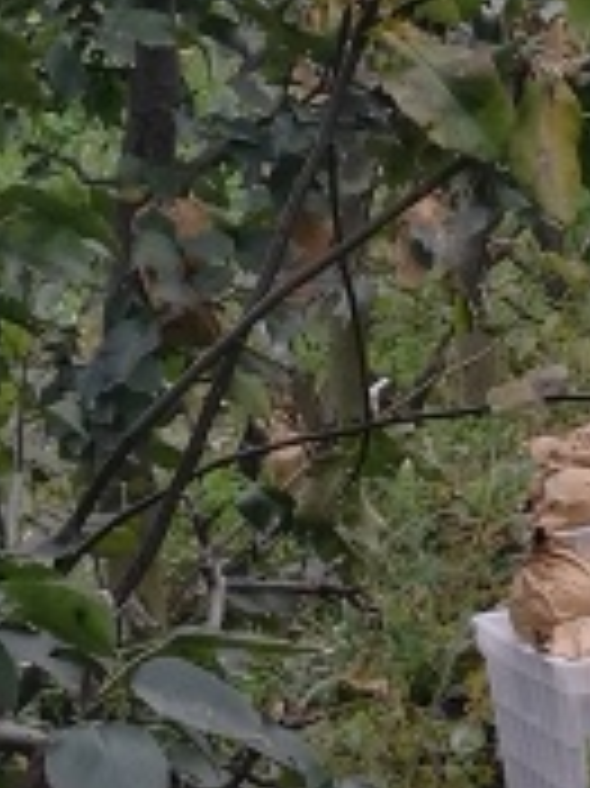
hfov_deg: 9.0
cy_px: 178
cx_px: 495
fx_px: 3754
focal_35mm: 165
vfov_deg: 11.9
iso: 100
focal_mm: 4.5
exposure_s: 1/100
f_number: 2.2
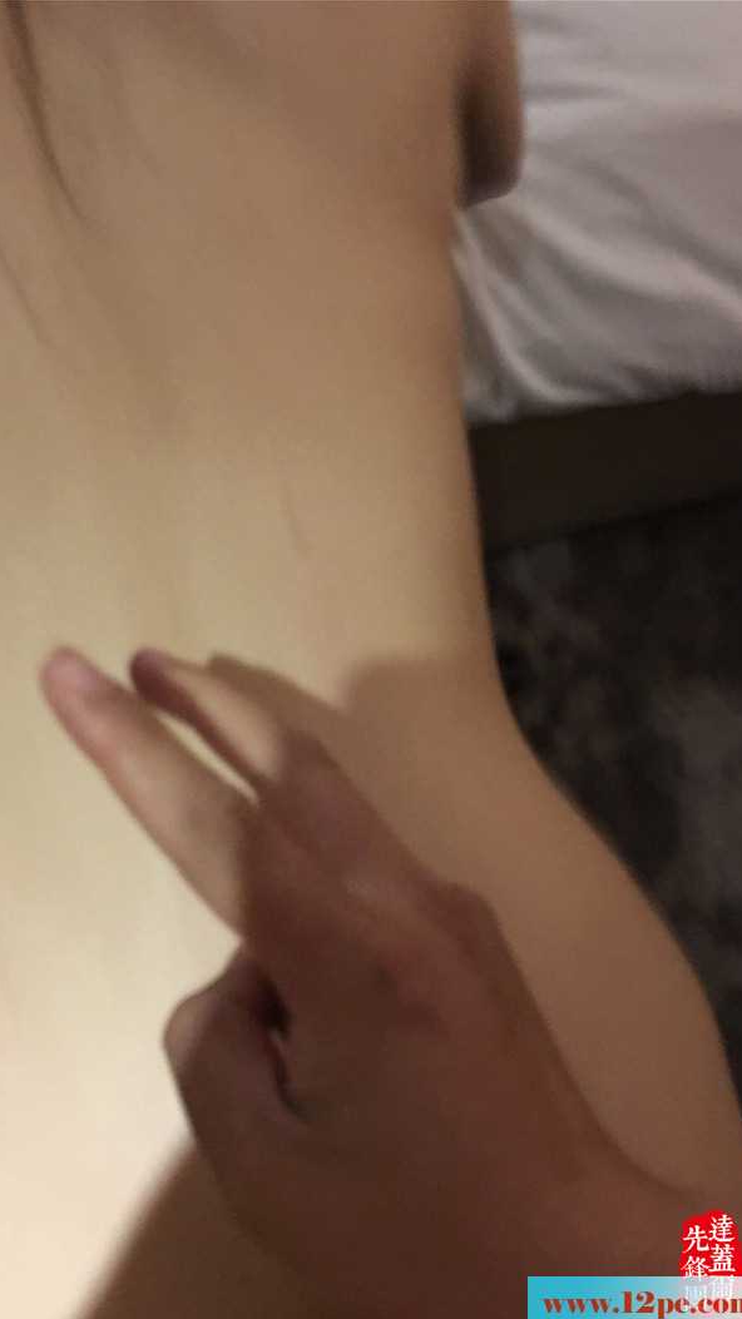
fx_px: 1120
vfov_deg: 61.0
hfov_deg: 36.4
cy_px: 666
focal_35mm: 32
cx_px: 277
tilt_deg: -78.0
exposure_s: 1/17
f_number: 2.2
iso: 400
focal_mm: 4.15
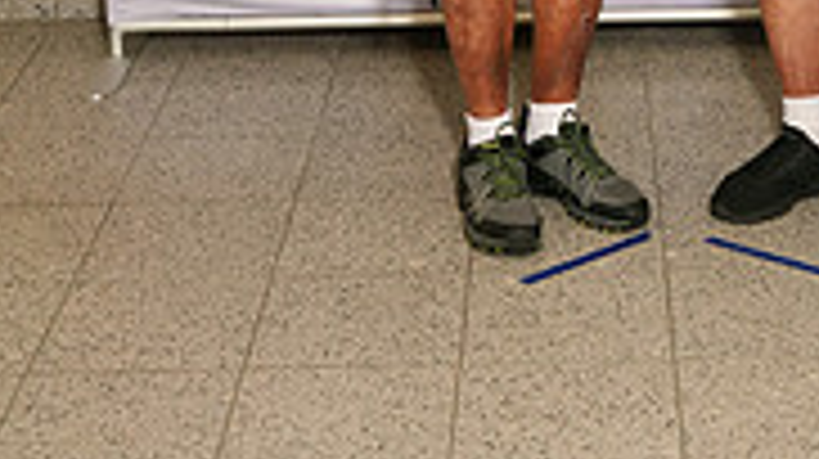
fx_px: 2365
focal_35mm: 109
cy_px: -468
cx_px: 666
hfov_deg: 19.4
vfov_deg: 10.2
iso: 400
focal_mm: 28
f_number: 8
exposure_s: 1/100
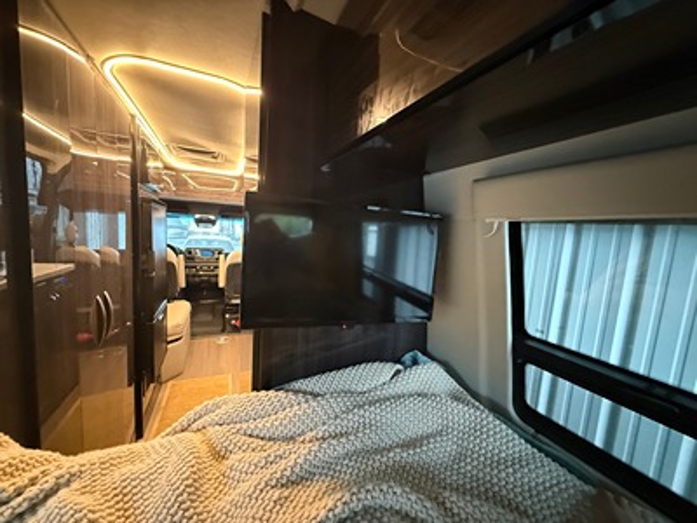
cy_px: 262
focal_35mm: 14
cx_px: 348
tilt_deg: -6.6
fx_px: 282
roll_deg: -3.3
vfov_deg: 85.7
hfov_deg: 102.1
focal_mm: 2.22
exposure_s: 1/36
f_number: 2.2
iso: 1600
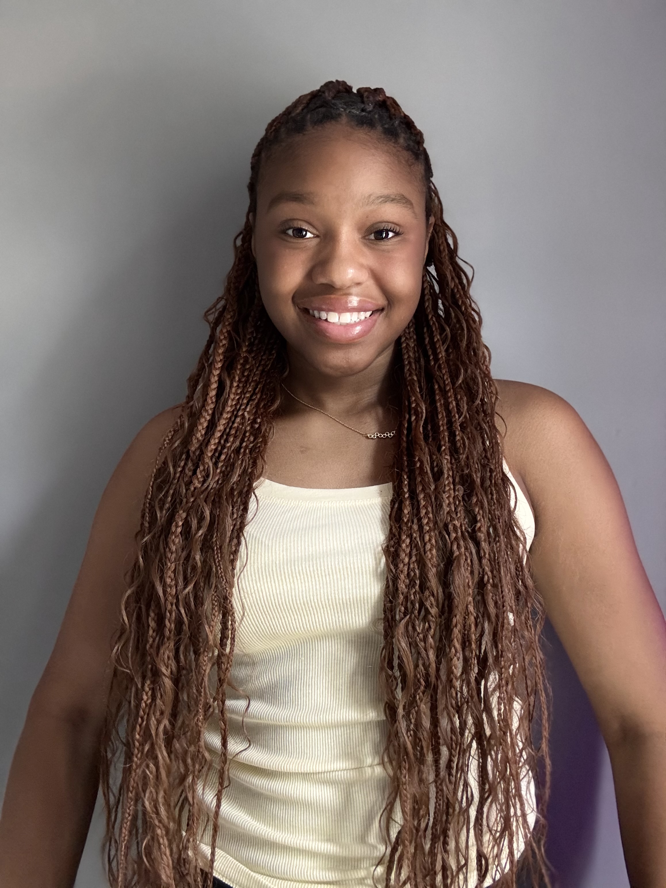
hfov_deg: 46.8
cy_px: 444
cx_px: 333
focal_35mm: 30
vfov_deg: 60.0
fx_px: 770
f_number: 1.9
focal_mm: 2.69
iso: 400
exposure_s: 1/39
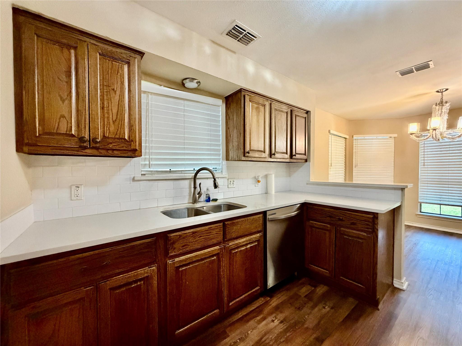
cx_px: 231
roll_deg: +0.8
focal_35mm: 14
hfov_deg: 102.1
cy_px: 173
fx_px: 187
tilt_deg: -1.4
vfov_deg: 85.7
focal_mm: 2.22
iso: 800
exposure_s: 1/60
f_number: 2.2
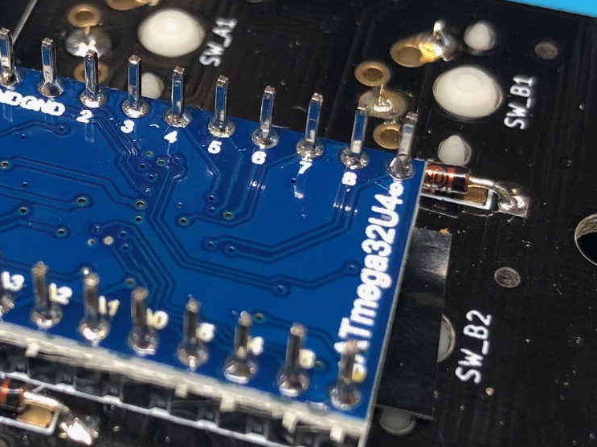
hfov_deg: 25.3
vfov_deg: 19.4
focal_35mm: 76
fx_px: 1311
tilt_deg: -48.9
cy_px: 226
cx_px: 136
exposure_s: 1/24
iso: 40
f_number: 1.8
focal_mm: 4
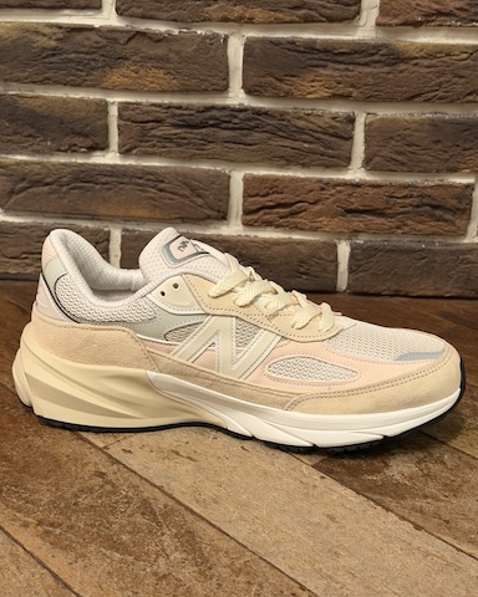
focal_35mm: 52
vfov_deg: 36.0
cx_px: 234
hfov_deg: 29.1
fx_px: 920
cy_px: 328
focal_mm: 6.76
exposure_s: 1/40
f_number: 1.78
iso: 320
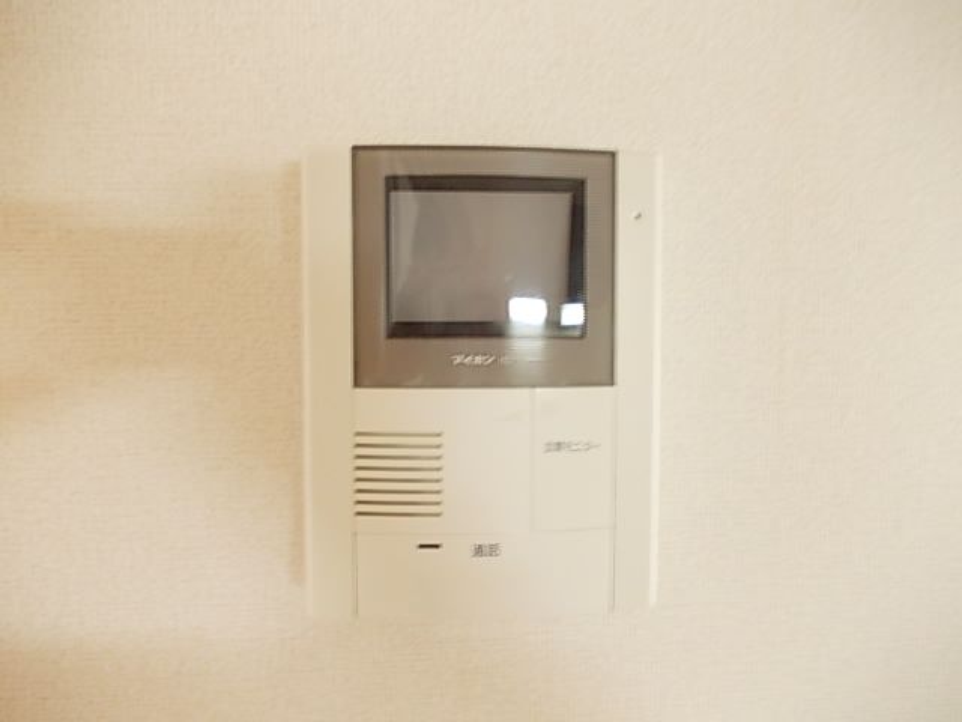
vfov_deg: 49.7
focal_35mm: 28
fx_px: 778
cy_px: 361
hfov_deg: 63.4
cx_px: 481
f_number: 2.7
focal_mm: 4
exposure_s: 1/8
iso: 200
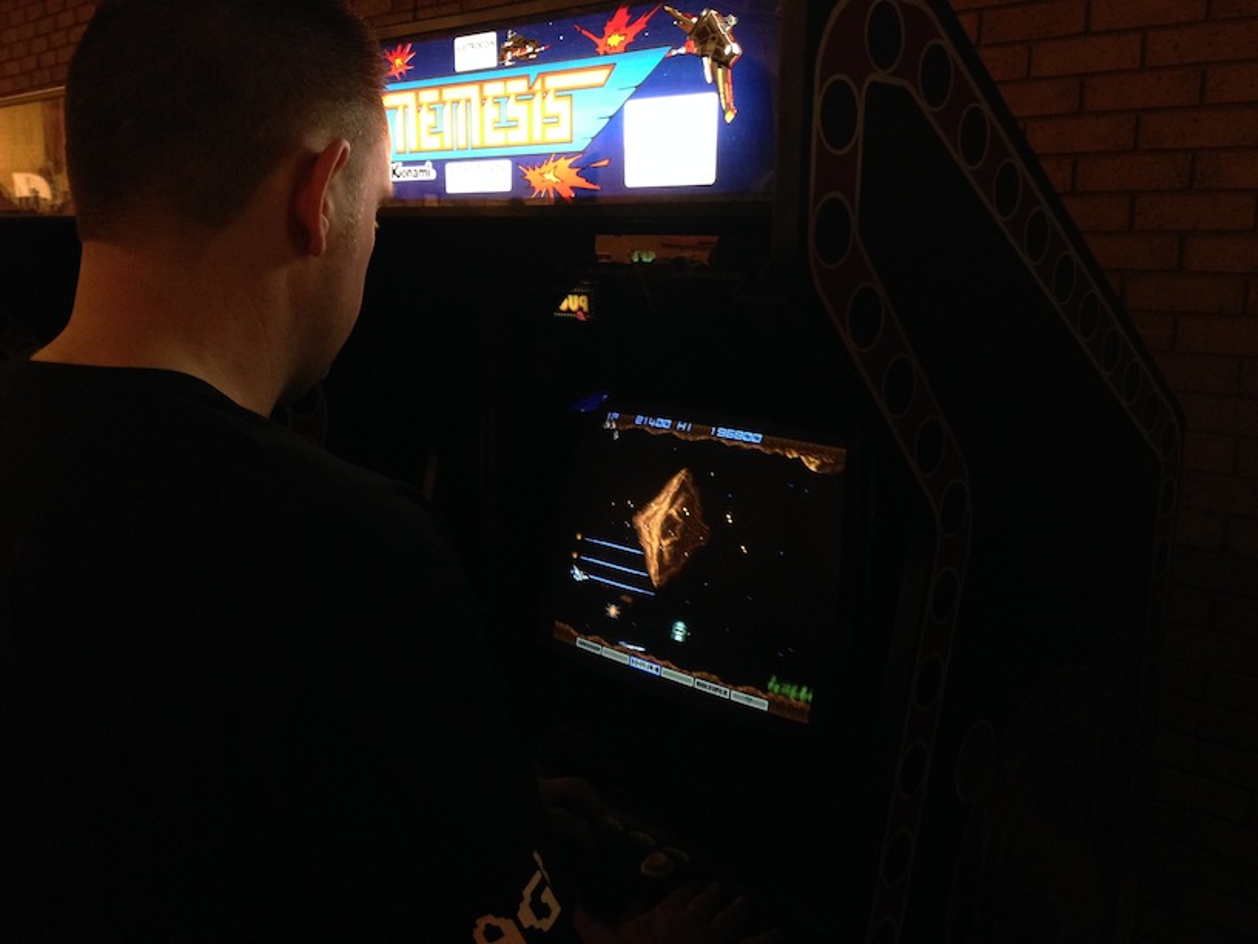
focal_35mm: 33
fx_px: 1199
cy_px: 472
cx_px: 629
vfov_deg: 42.9
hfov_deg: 55.4
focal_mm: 4.12
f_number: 2.4
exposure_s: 1/20
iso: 250
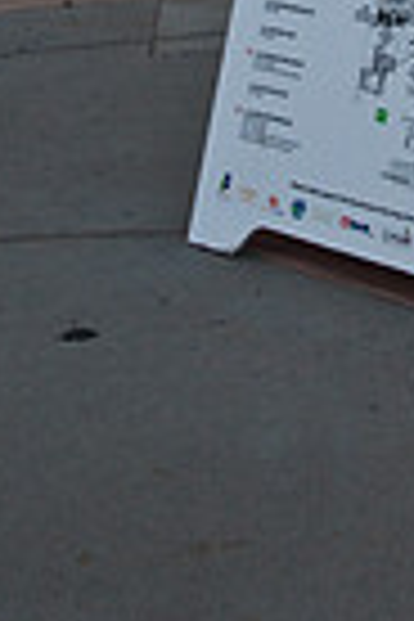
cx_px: 430
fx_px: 2018
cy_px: -256
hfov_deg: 11.6
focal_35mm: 117
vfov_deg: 16.3
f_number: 6.3
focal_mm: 24
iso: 640
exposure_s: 1/30
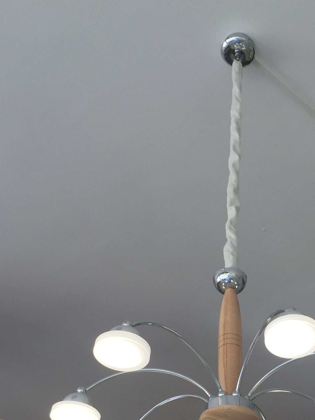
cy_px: 347
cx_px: 253
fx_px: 655
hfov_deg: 26.5
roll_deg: -1.4
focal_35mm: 54
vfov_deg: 34.3
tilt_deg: +32.6
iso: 50
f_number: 2.2
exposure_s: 1/100
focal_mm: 4.15
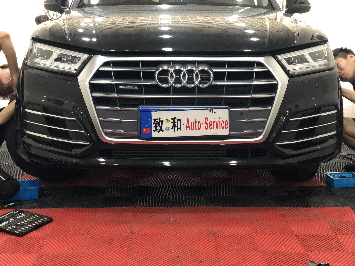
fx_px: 533
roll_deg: +0.5
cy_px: 133
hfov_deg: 36.8
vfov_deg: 28.0
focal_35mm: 52
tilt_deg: -11.1
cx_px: 178
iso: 160
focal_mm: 6
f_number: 2.4
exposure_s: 1/15
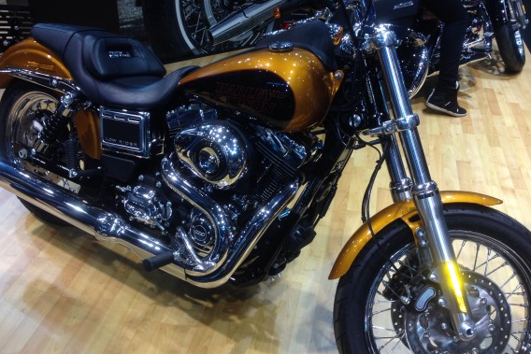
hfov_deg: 47.4
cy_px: 197
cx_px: 266
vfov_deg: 32.6
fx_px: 605
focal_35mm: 41
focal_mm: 4.28
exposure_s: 1/36
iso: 50
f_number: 2.4
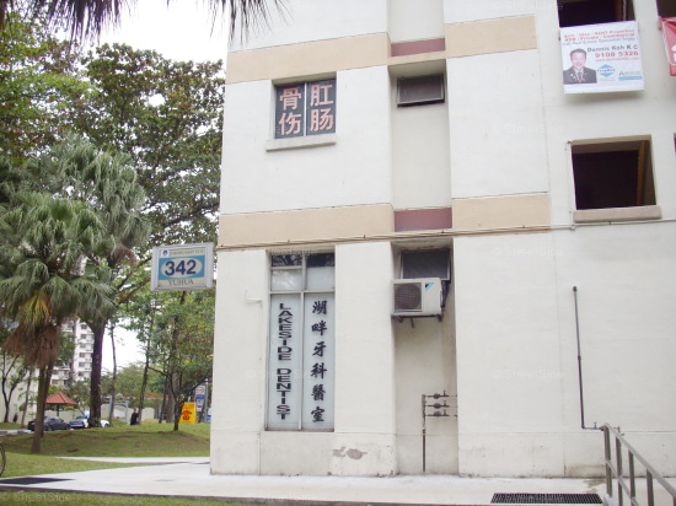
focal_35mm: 37
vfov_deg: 38.6
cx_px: 338
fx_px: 722
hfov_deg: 50.2
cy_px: 253
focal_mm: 6.2
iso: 80
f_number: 5.6
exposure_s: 1/160
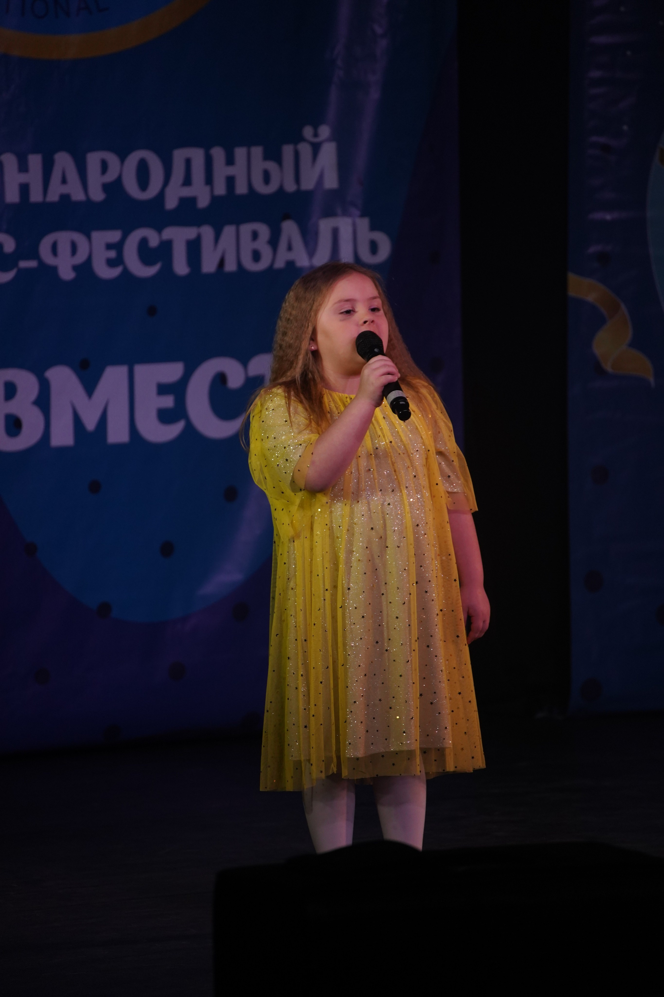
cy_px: 498
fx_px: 7137
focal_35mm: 258
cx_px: 332
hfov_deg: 5.3
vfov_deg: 8.0
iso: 2000
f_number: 6.3
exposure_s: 1/400
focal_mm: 258
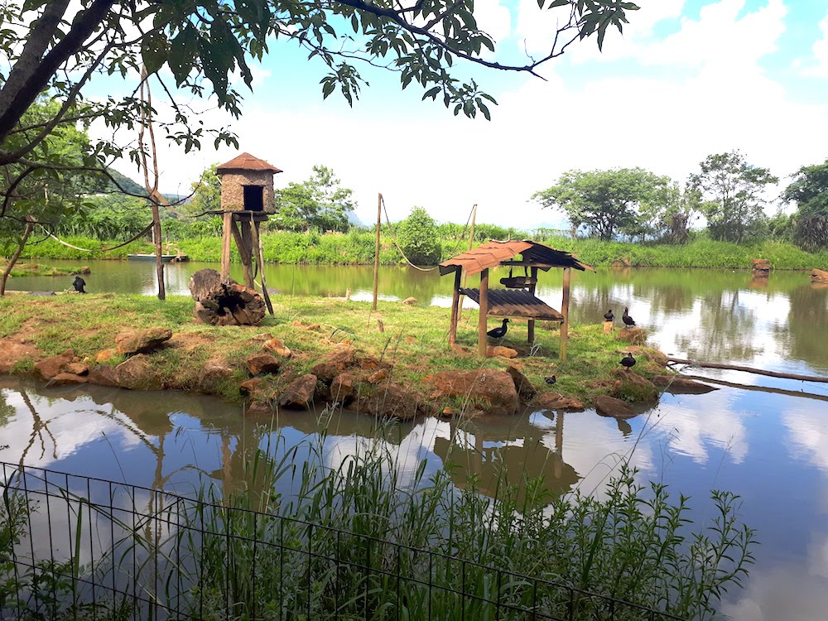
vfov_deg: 51.4
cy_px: 310
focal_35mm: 27
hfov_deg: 65.3
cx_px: 414
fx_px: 646
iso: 40
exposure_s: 1/703
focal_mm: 3.6
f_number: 1.9
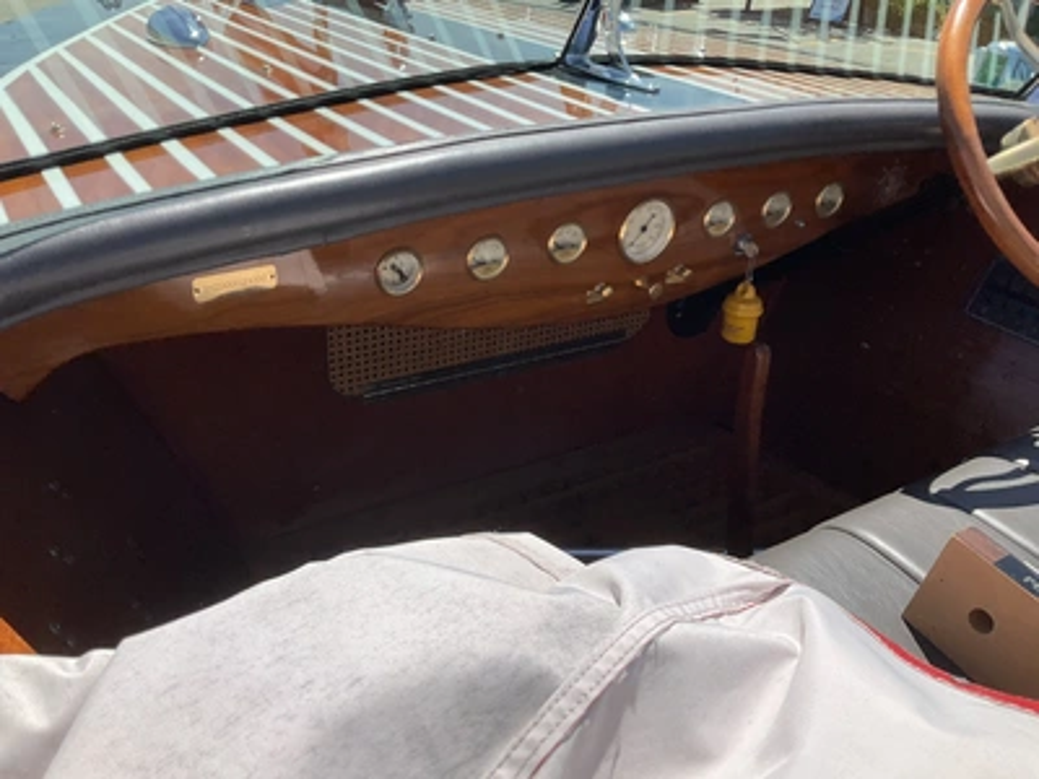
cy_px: 390
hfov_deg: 61.7
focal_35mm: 29
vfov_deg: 48.2
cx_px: 520
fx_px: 870
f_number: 1.8
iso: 25
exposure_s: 1/2227
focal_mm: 3
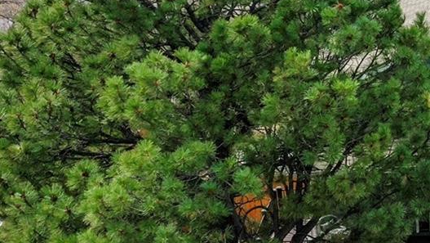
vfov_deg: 13.6
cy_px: 116
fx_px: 1015
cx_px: 547
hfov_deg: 21.7
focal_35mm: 89
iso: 100
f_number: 5
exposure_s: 1/320
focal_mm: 10.26
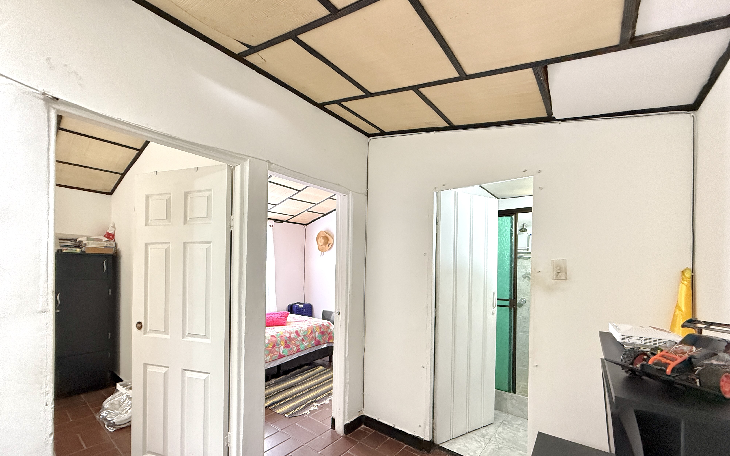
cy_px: 268
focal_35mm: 15
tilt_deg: -0.3
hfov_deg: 101.5
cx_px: 368
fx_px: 298
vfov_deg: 74.2
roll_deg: -0.9
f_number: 2.2
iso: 640
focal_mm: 2.22
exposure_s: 1/60
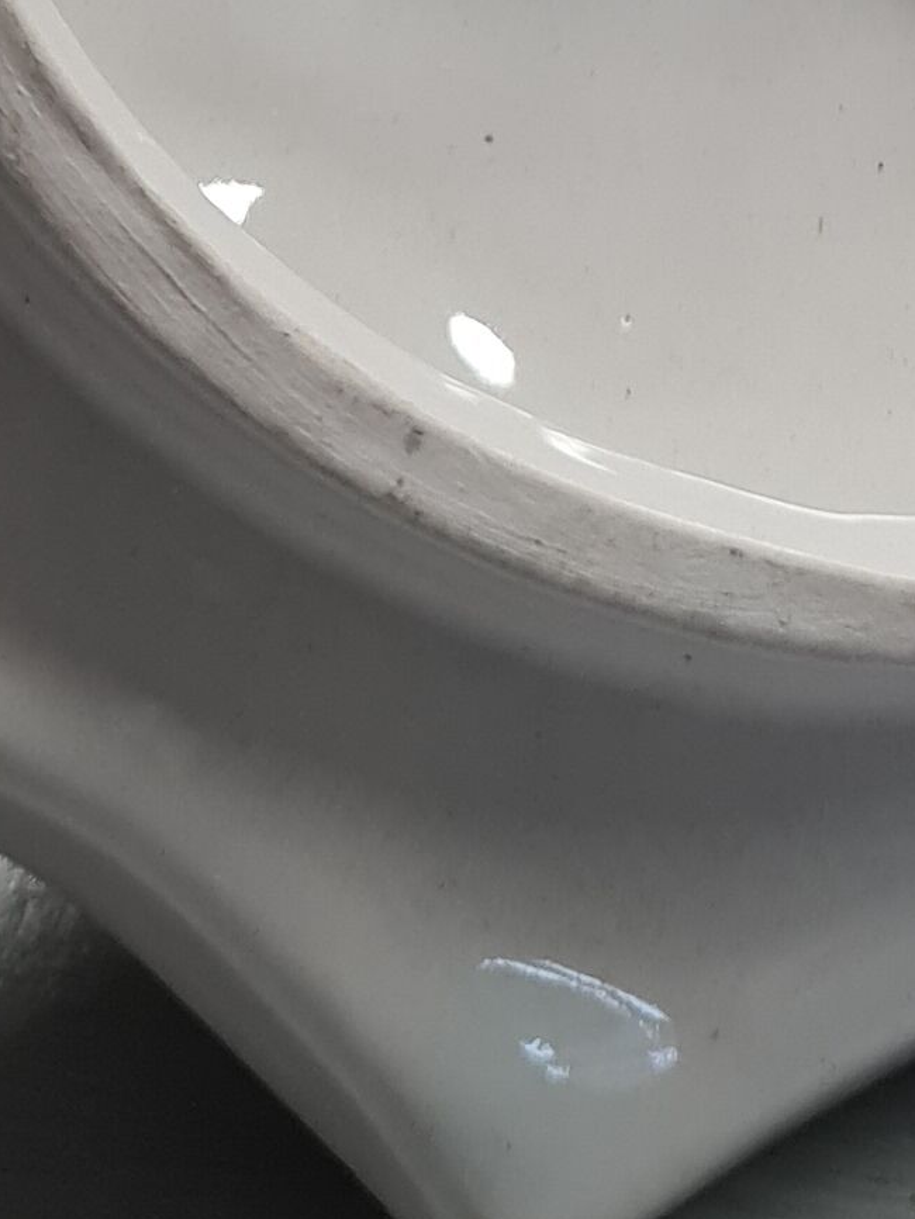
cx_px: 964
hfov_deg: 12.1
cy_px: -949
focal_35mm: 121
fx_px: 4262
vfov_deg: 14.4
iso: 200
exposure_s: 1/100
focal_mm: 5.4
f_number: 1.8
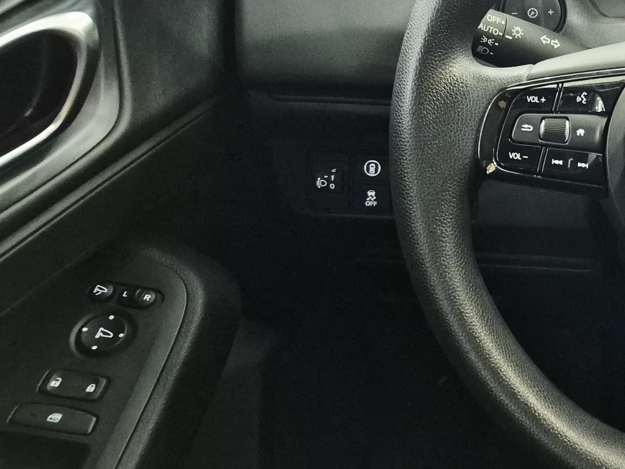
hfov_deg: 29.0
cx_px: 740
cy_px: 106
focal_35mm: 58
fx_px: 1047
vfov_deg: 24.9
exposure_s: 1/60
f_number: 1.8
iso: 1250
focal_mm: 5.4
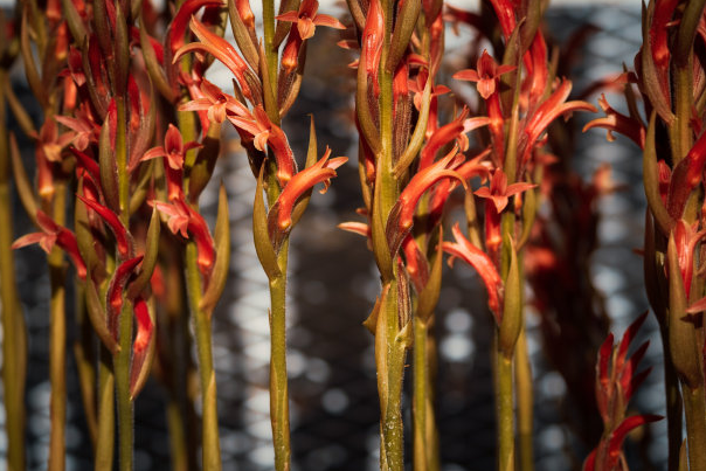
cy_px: 237
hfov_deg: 13.7
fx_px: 2942
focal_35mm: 150
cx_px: 351
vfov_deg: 9.2
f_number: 5.6
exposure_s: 1/2500
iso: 800
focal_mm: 148
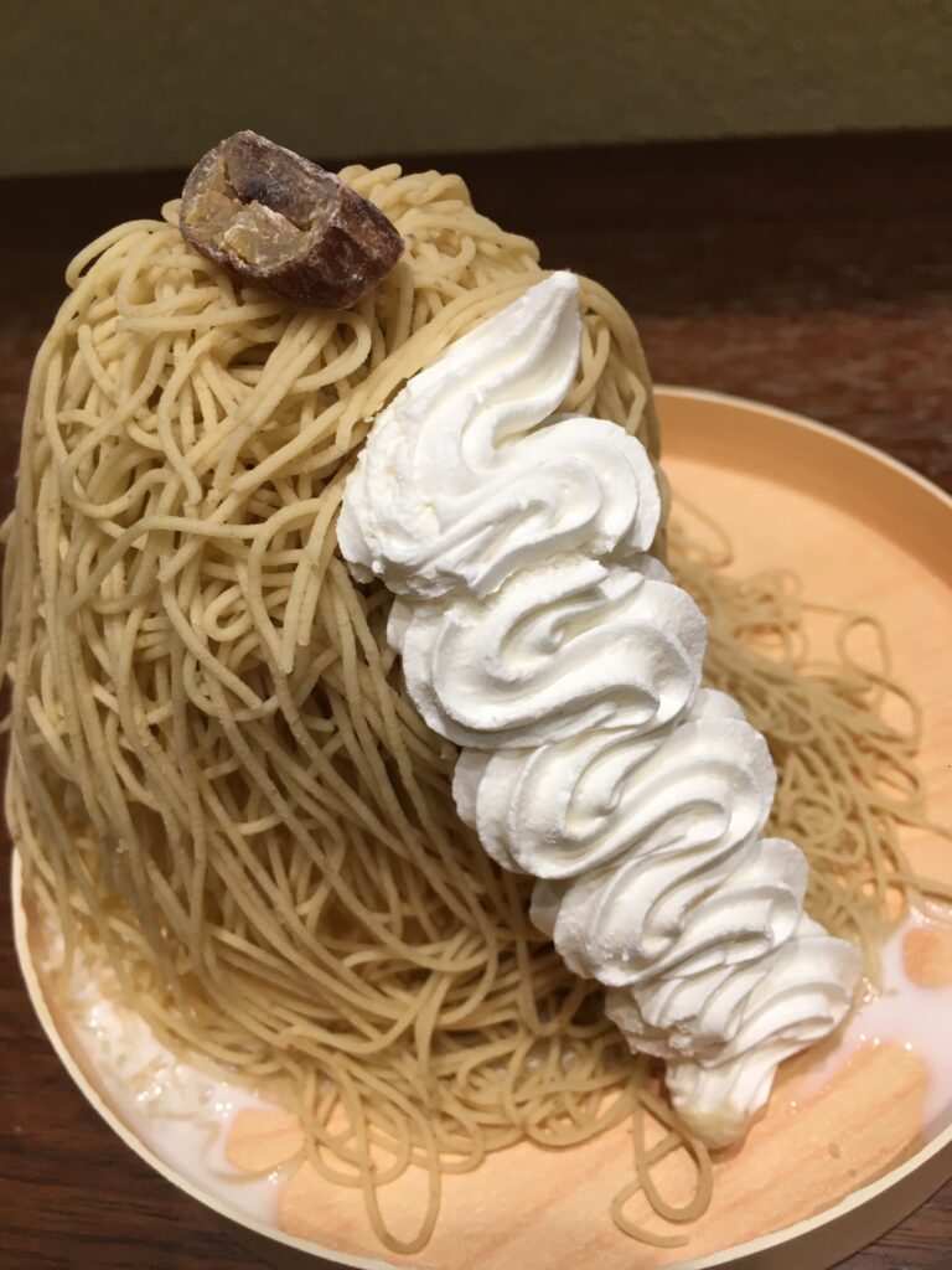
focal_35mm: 29
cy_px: 635
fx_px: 1063
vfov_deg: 61.7
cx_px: 476
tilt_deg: -47.5
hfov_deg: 48.2
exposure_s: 1/30
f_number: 2.2
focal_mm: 4.15
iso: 32
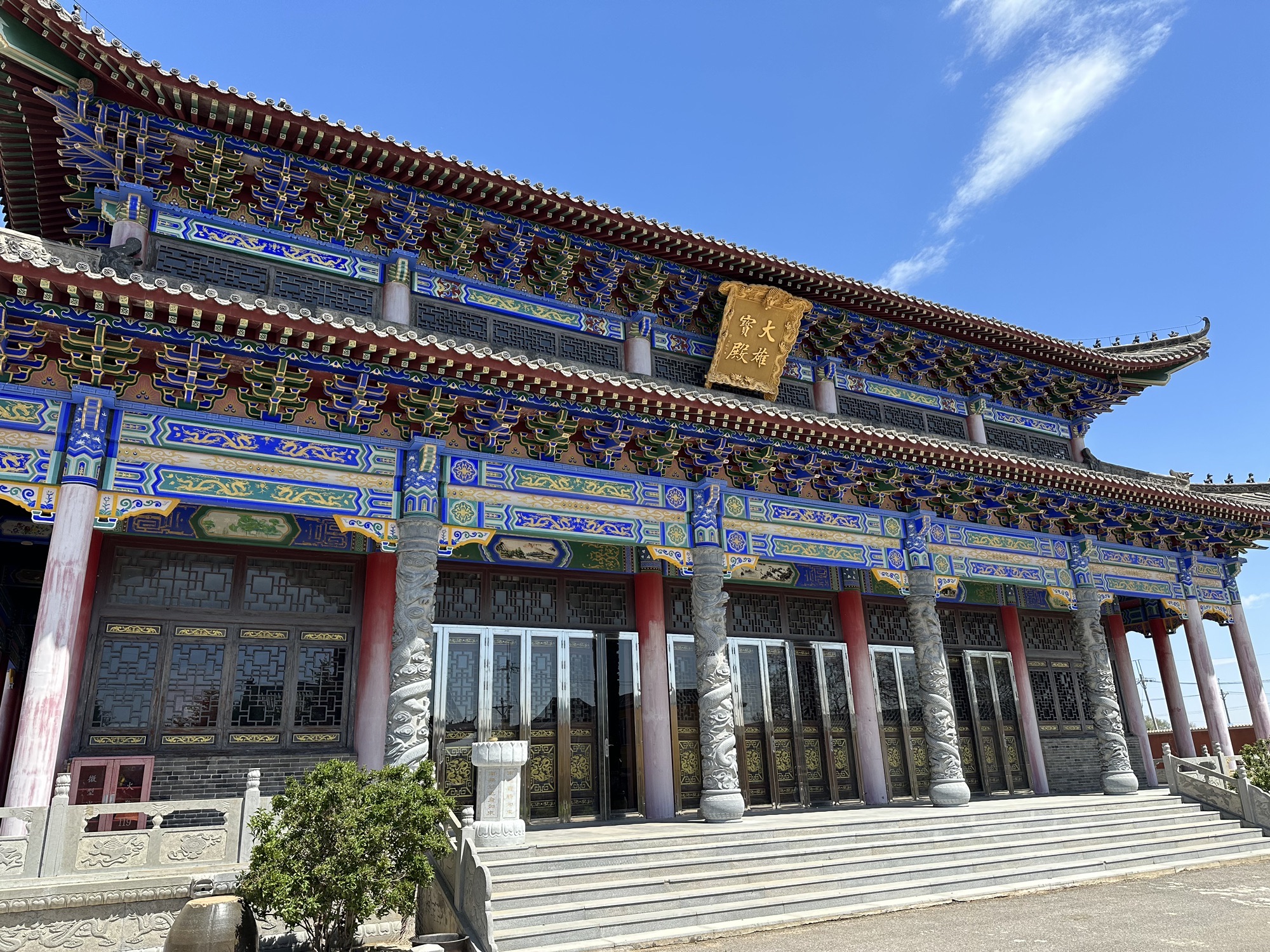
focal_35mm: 24
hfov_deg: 71.6
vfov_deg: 56.8
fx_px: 881
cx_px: 635
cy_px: 476
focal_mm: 6.86
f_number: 1.78
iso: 80
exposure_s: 1/2155
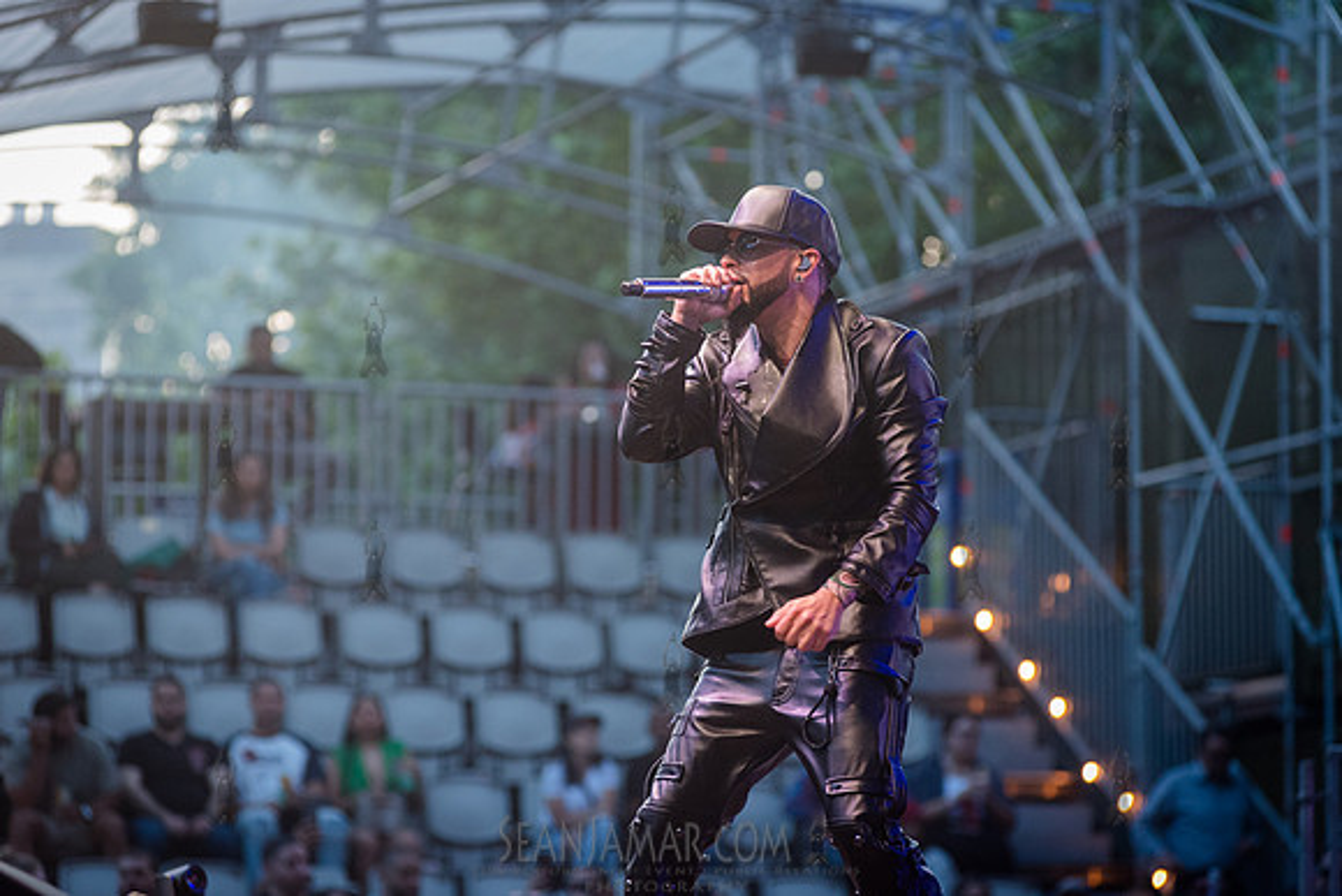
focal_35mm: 157
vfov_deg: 8.7
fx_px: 5867
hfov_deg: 13.0
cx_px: 671
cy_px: 448
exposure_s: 1/400
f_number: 4
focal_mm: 155
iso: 2500
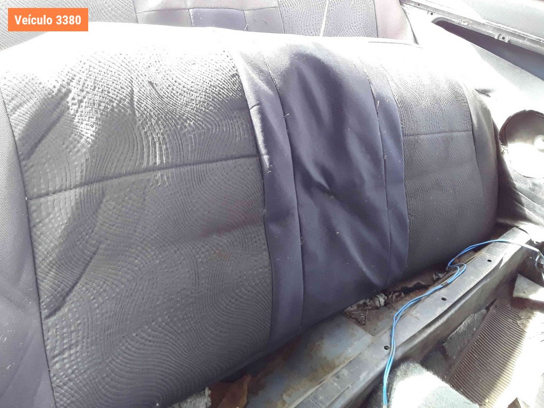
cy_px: 204
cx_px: 272
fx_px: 487
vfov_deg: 45.4
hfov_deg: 58.4
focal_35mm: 31
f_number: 2.2
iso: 100
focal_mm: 3.3
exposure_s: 1/40
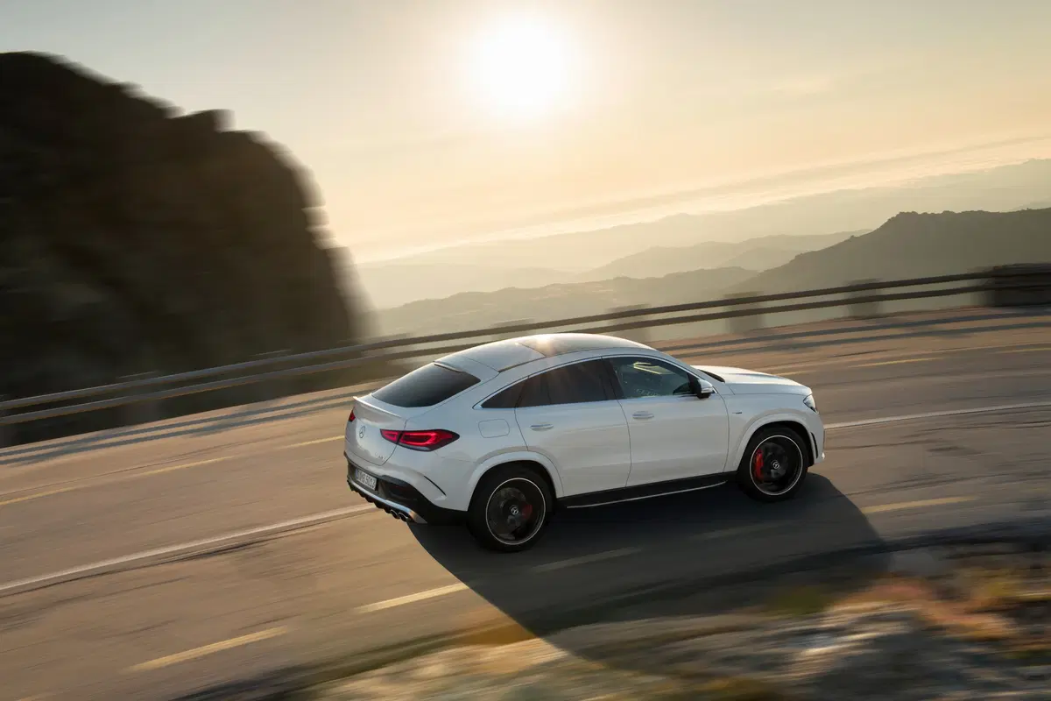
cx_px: 526
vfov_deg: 29.9
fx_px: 1314
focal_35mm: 45
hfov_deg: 43.6
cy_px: 350
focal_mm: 45
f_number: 16
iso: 100
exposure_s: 1/25
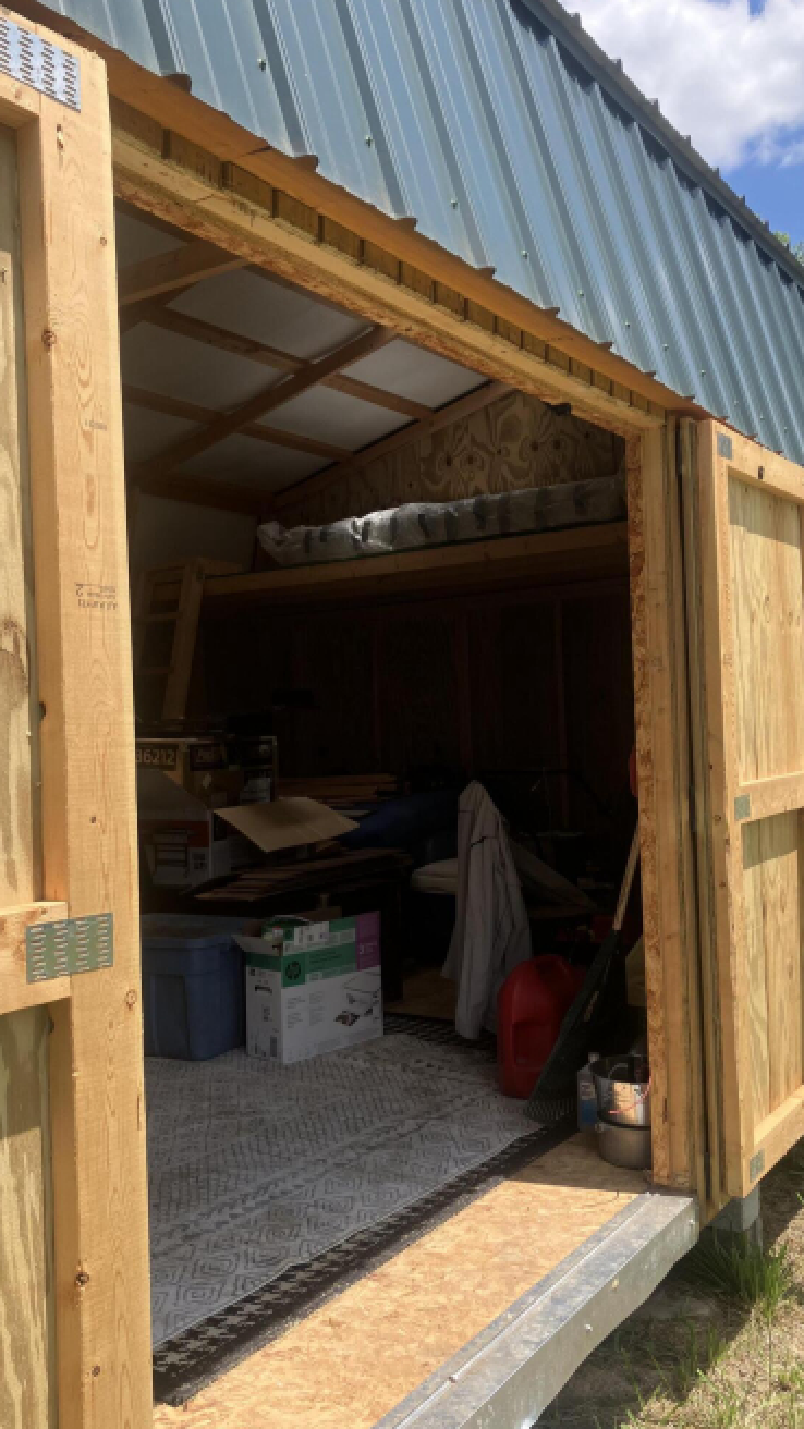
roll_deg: +2.7
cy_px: 718
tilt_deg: +0.8
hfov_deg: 37.7
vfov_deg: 62.6
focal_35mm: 31
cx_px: 364
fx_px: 1175
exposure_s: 1/1033
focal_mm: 3.99
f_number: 1.8
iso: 32
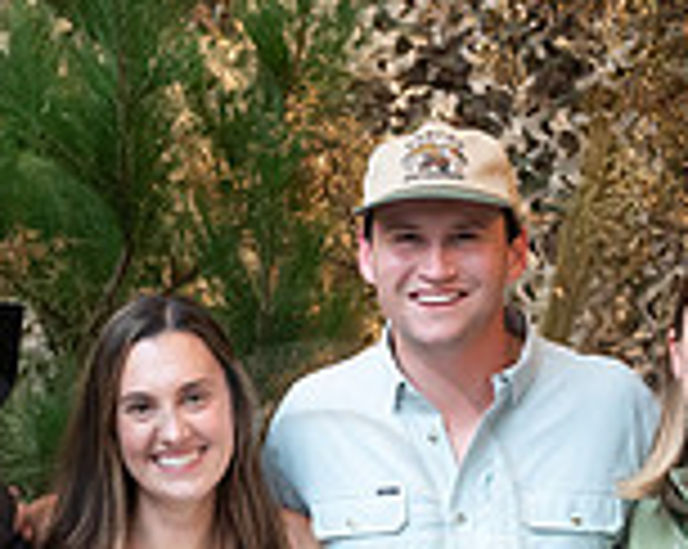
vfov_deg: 9.4
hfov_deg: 11.8
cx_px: 292
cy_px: 524
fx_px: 3315
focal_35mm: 163
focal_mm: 45
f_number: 5.6
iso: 4000
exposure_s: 1/100
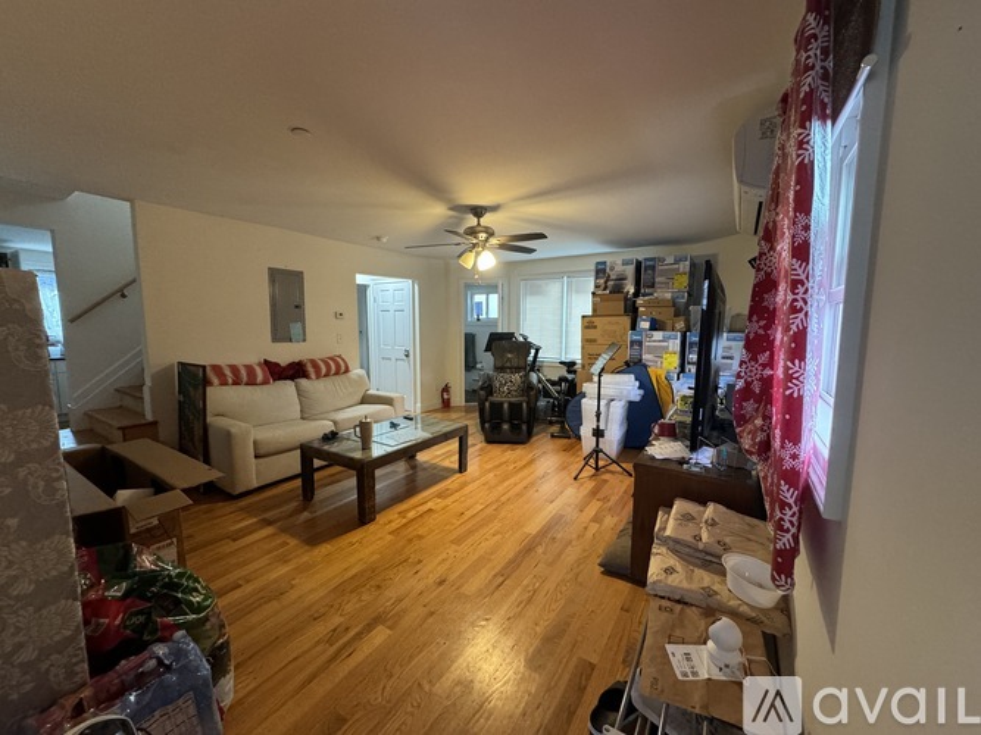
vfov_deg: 85.7
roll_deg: -0.5
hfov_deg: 102.1
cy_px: 368
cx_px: 490
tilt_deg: -7.8
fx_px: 397
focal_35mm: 14
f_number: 2.2
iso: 400
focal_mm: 2.22
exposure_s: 1/60
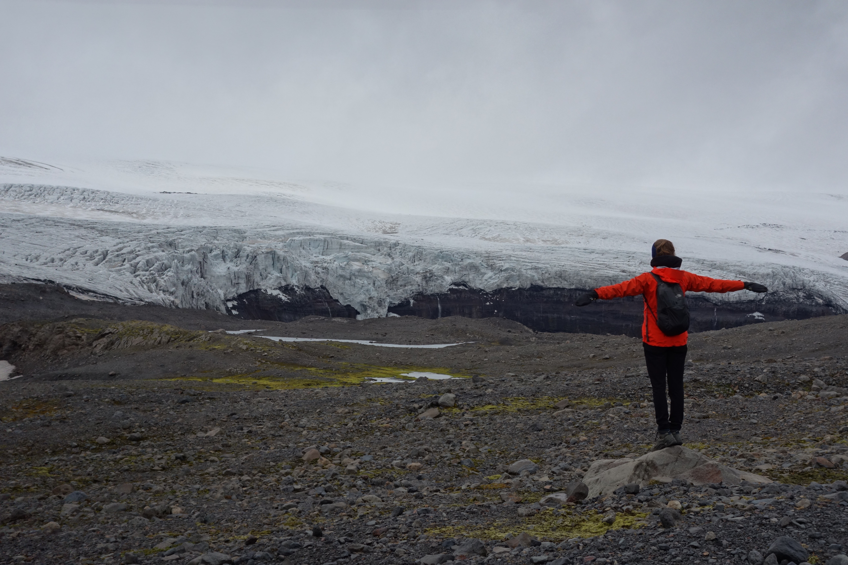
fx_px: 1201
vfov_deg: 26.5
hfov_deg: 38.9
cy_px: 282
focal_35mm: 51
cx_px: 424
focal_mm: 18.88
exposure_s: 1/640
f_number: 5.6
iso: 125
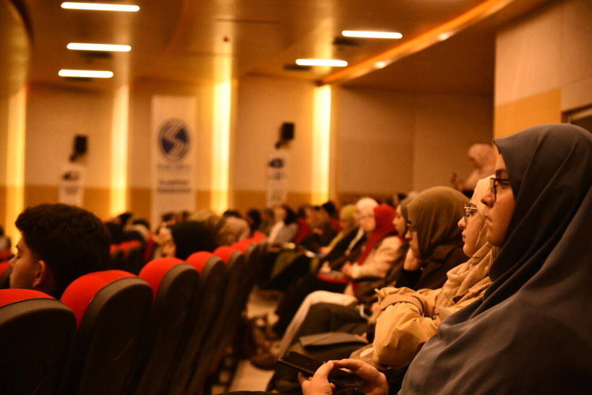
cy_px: 198
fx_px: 822
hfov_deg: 39.6
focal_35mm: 50
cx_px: 296
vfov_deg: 27.0
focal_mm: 50
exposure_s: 1/250
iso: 10000
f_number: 4
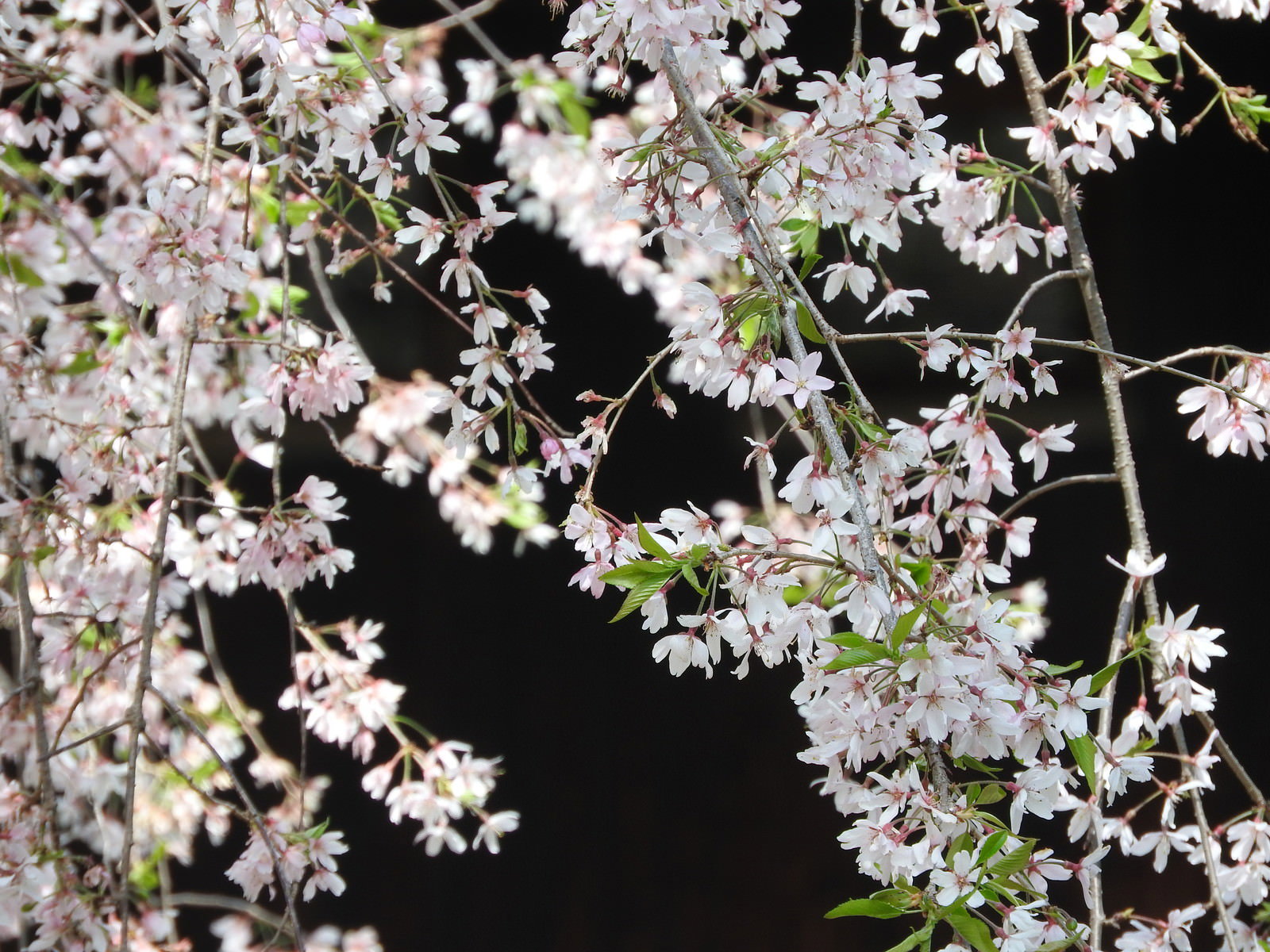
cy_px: 476
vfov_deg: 2.5
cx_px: 635
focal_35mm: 600
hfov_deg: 3.3
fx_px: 22013
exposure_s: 1/250
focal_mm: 107.5
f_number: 5.6
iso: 125
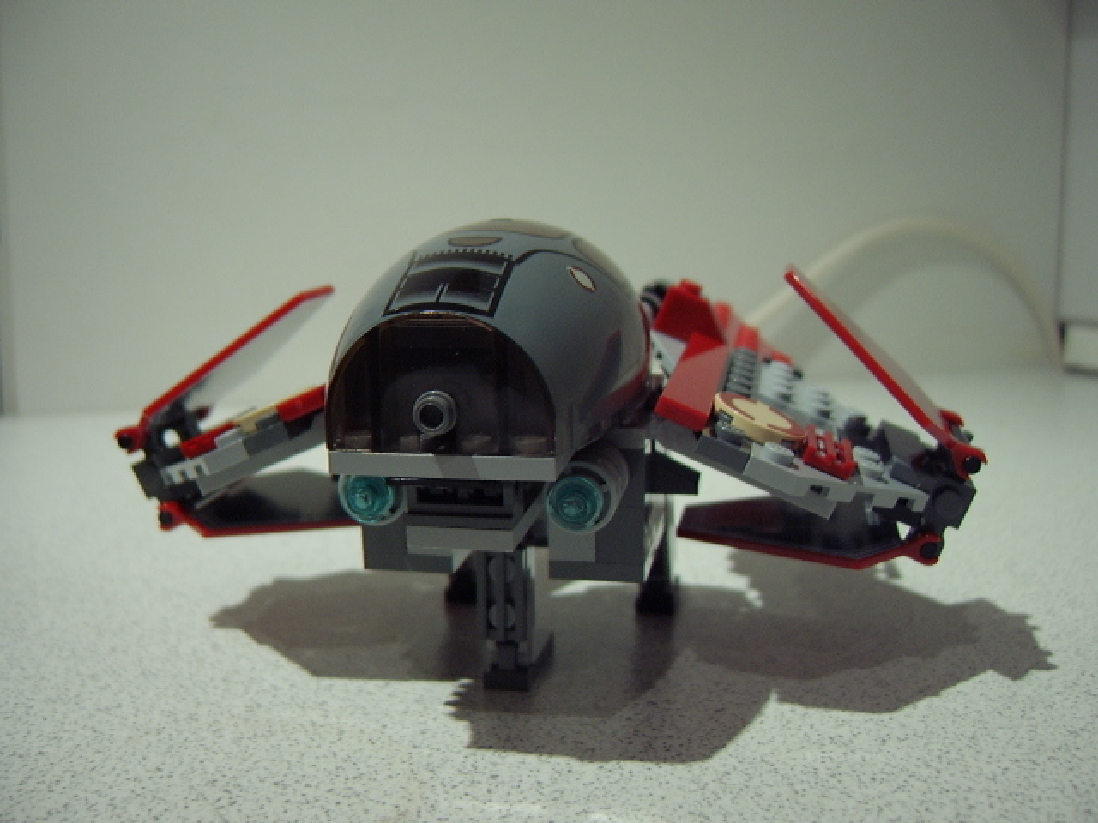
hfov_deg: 58.4
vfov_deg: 45.4
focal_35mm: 31
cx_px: 549
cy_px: 412
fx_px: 983
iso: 100
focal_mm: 8.13
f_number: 2.7
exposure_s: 1/12
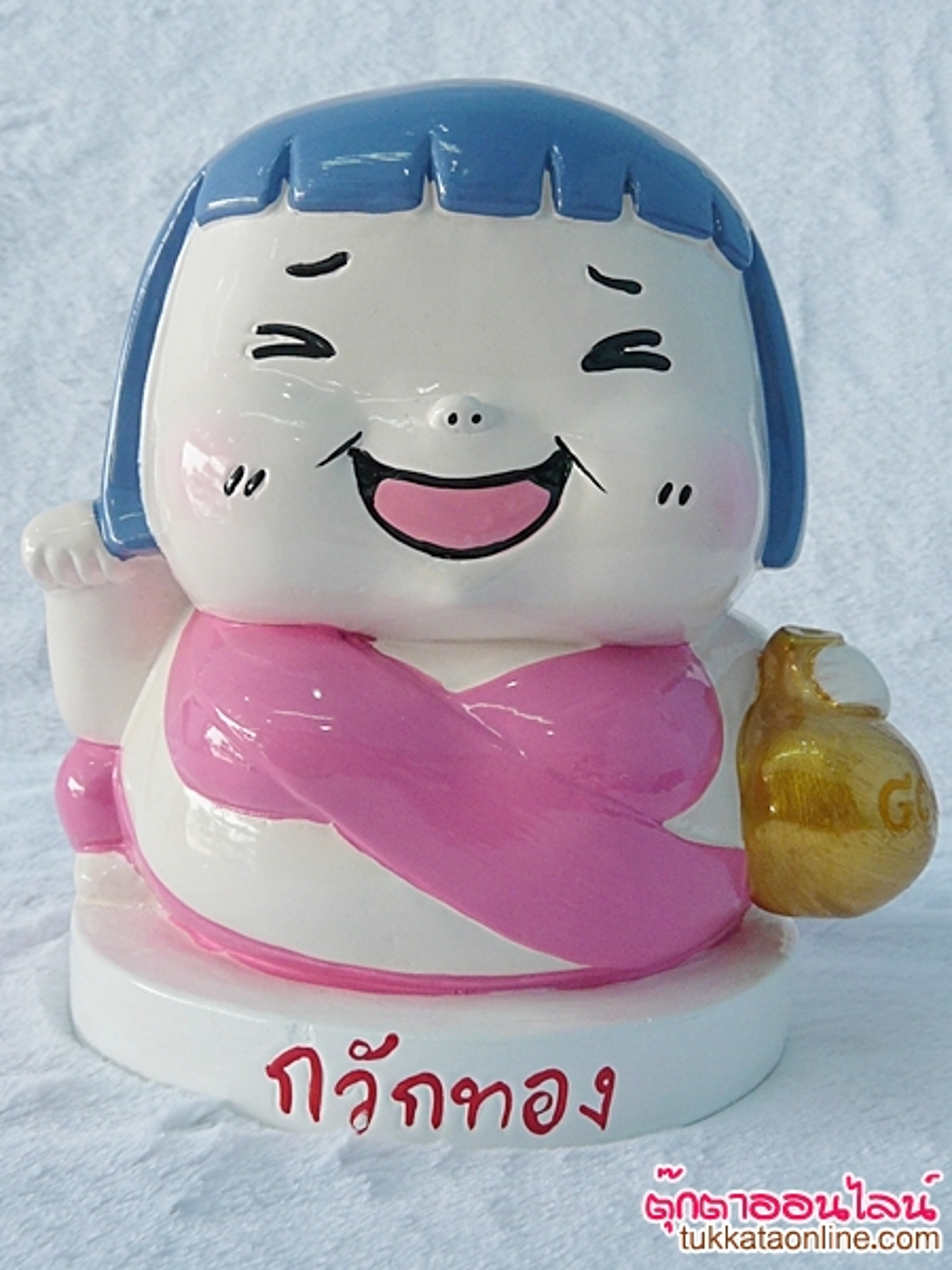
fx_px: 1467
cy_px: 635
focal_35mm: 40
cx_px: 476
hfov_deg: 36.0
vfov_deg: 46.8
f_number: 3.2
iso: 100
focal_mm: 5.1
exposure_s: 1/125
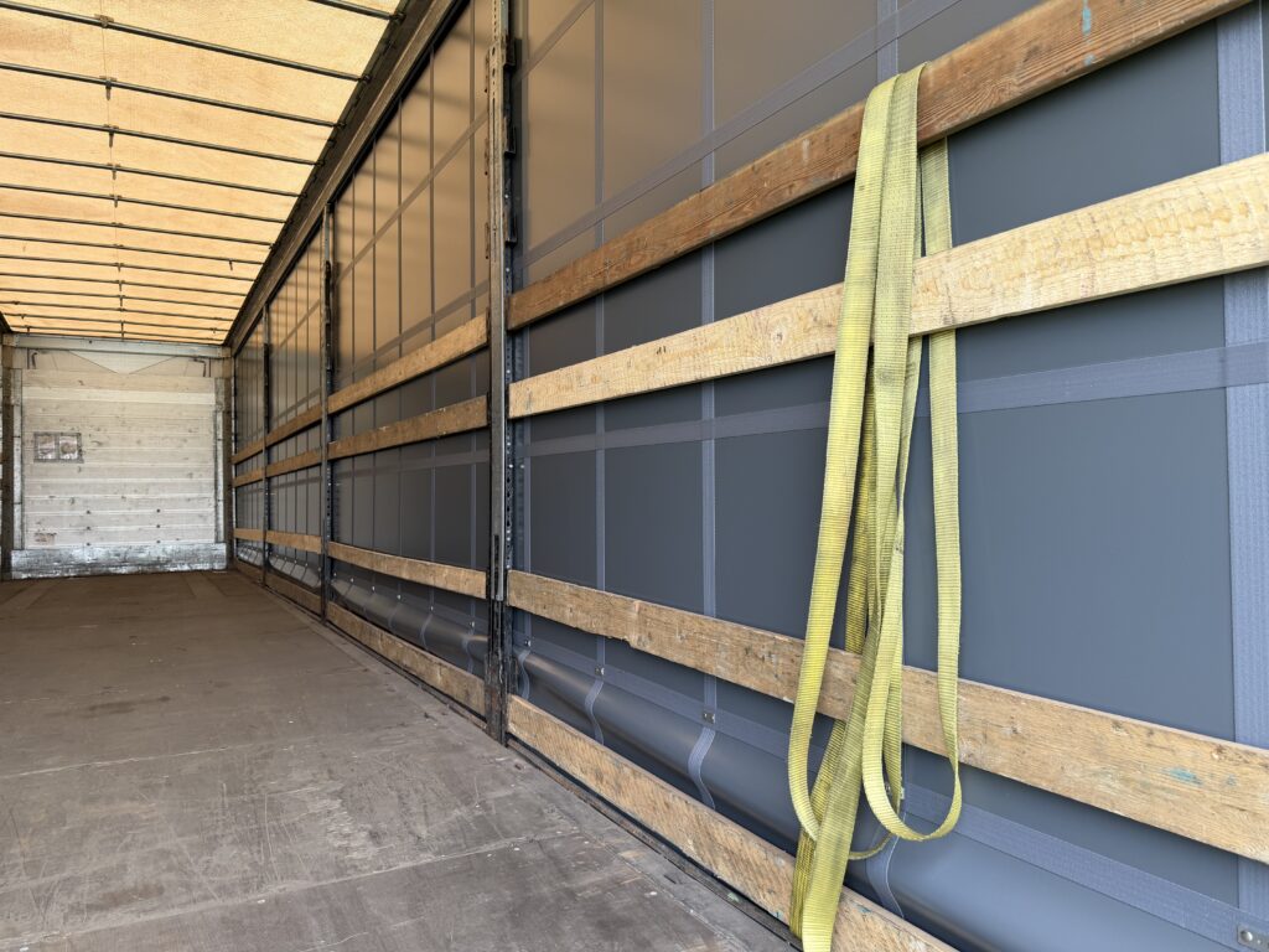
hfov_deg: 71.6
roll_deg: +2.3
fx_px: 880
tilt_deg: +0.0
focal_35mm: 24
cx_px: 634
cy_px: 476
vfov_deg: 56.8
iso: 50
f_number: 1.78
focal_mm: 6.76
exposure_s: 1/121
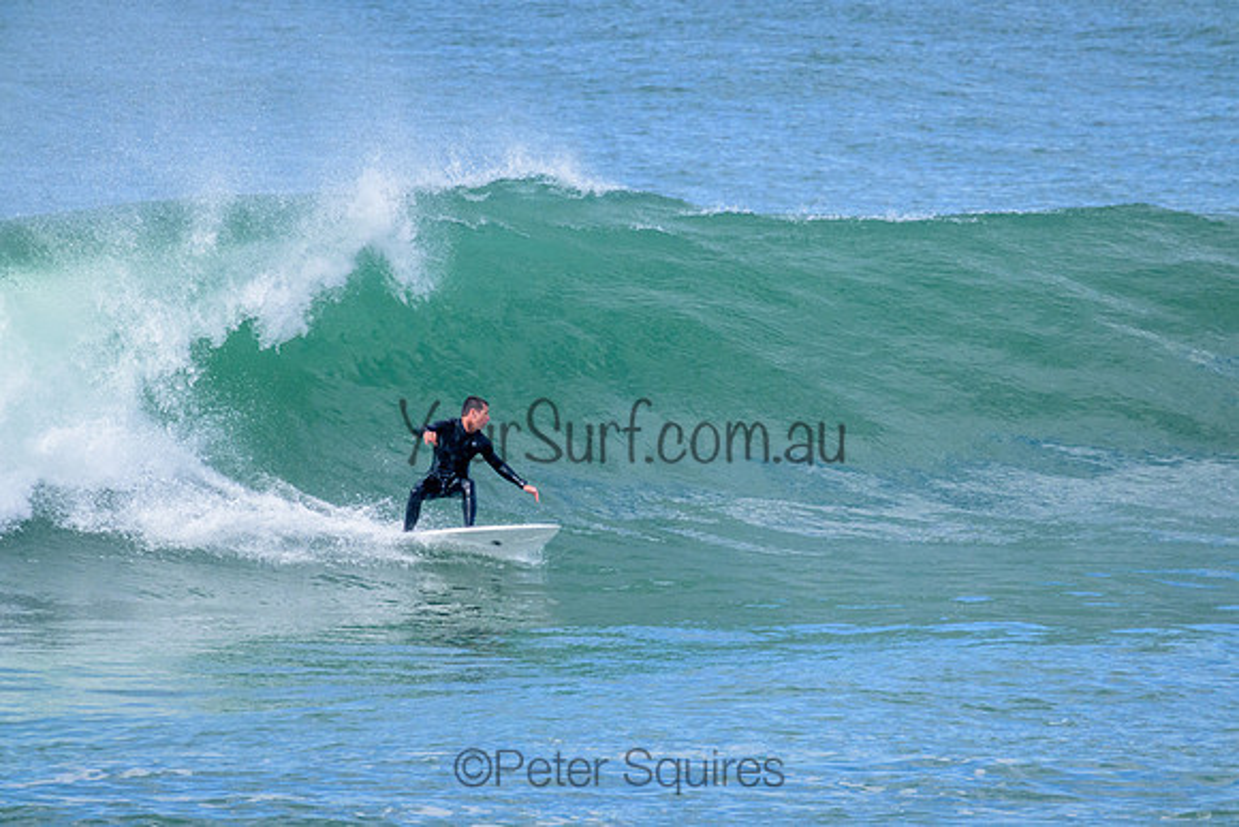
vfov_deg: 1.7
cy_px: 414
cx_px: 620
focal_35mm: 800
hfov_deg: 2.6
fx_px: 27538
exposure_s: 1/2000
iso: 2500
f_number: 11
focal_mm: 800
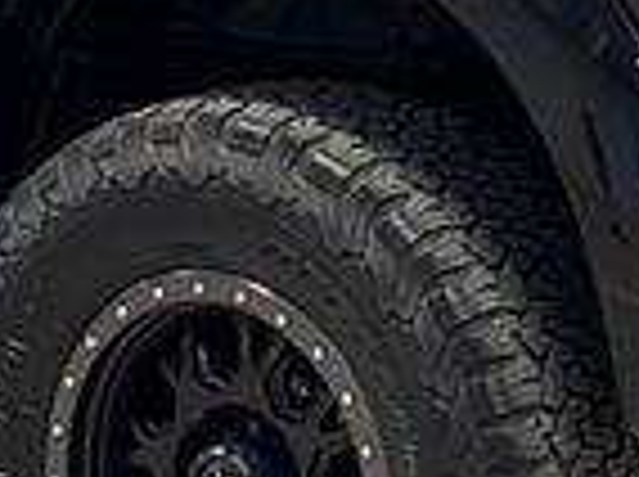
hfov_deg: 9.1
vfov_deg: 6.7
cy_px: -189
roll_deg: -0.4
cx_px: 562
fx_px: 3999
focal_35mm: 217
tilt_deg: -4.4
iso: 64
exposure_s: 1/120
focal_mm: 6.76
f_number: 1.78
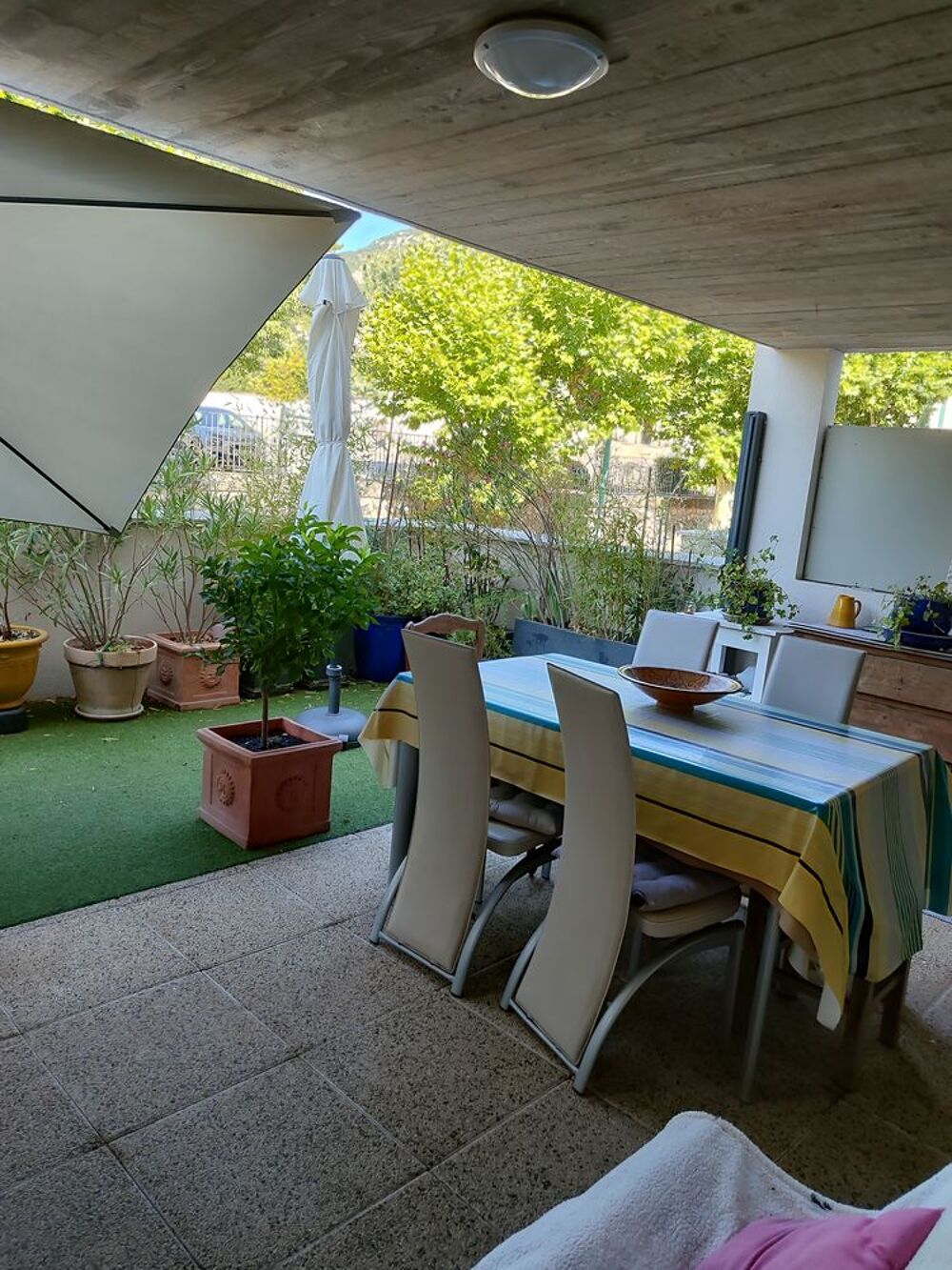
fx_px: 917
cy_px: 635
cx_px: 476
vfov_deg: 69.4
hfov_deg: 54.9
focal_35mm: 25
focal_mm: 5.95
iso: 50
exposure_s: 1/104
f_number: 1.89
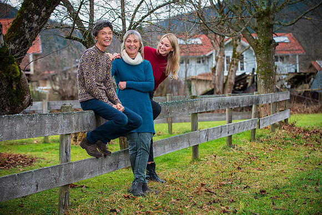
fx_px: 877
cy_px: 108
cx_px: 161
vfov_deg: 14.0
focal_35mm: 98
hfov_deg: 20.8
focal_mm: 98
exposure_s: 1/200
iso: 800
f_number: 5
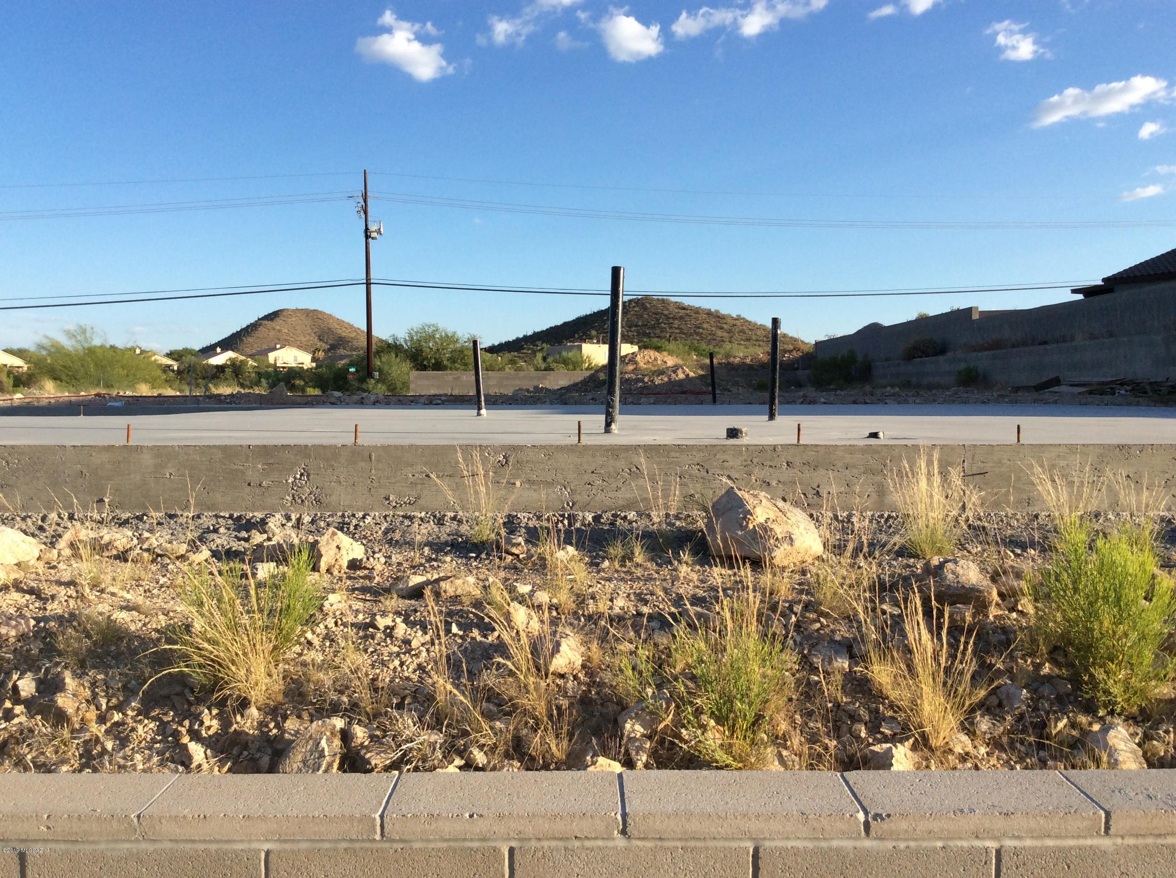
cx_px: 588
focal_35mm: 32
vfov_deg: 44.1
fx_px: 1086
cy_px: 439
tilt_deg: -3.9
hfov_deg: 56.9
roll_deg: +0.2
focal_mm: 3.3
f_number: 2.4
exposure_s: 1/880
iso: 32
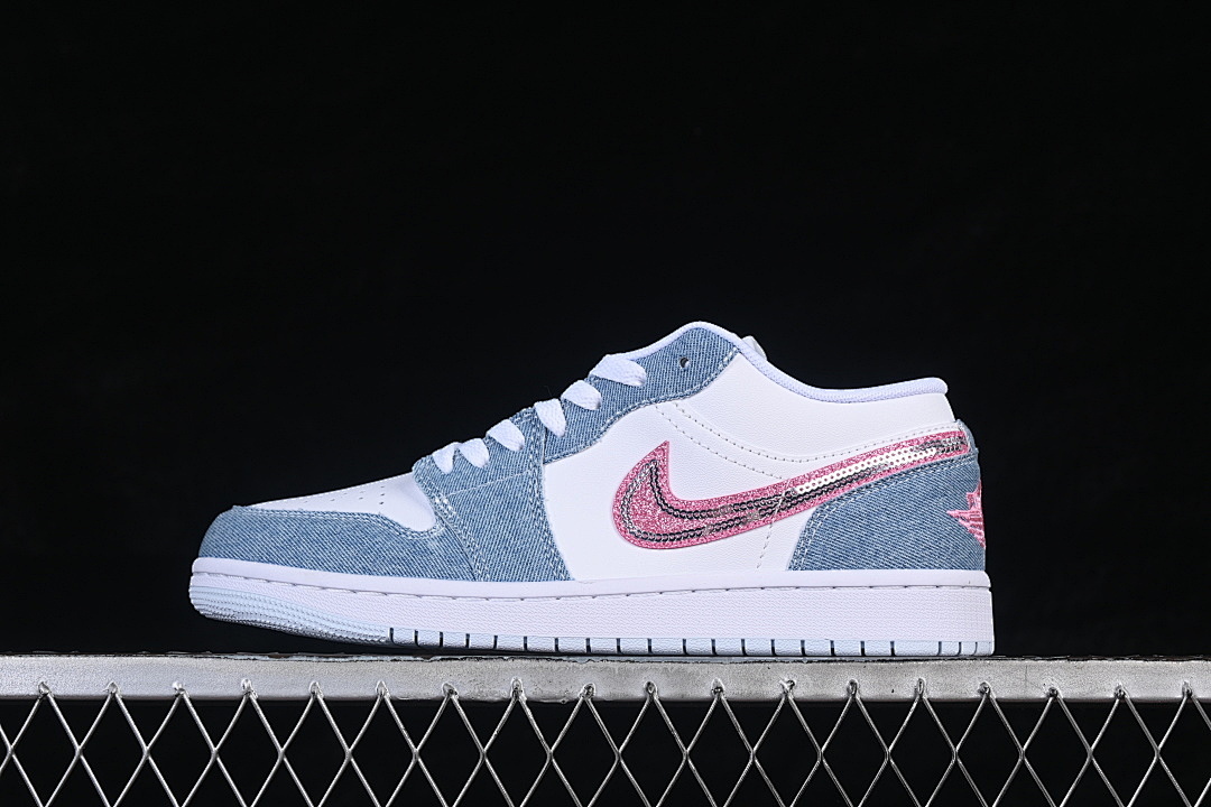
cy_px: 404
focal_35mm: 75
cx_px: 606
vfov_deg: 18.2
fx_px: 2523
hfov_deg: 27.0
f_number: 8
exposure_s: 1/80
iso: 160
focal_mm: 50
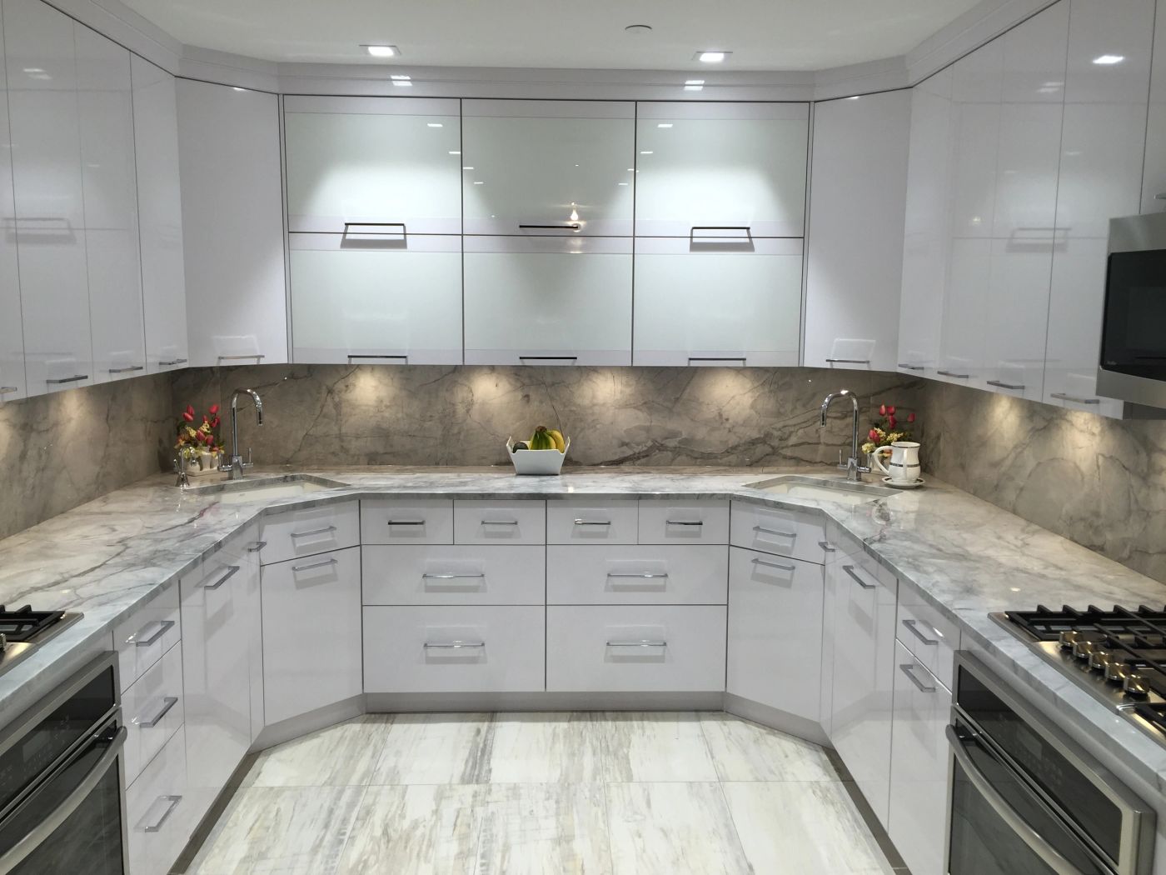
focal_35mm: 29
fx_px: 977
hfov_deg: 61.7
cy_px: 438
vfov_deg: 48.2
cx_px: 583
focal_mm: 4.15
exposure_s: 1/60
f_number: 2.2
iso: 40
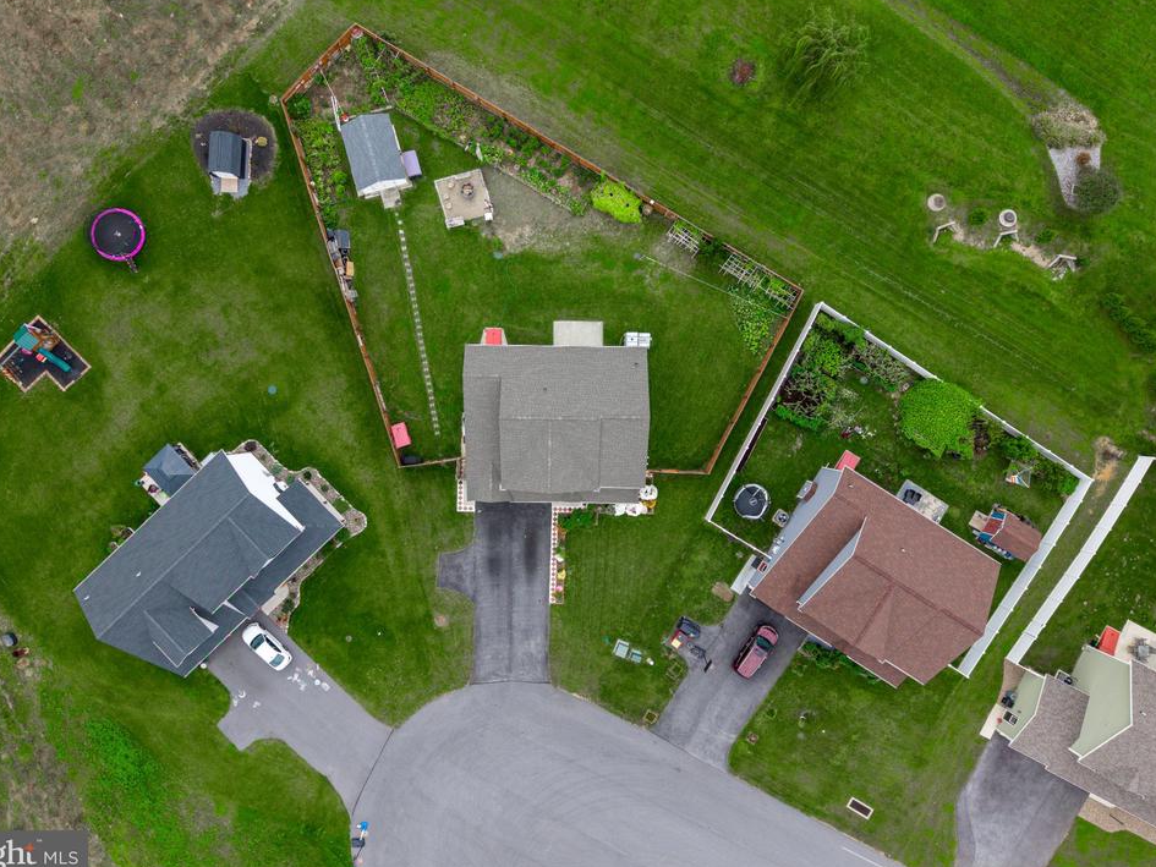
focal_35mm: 26
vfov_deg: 53.0
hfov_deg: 67.3
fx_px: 868
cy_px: 411
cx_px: 561
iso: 200
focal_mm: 8.67
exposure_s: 1/320
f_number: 1.8
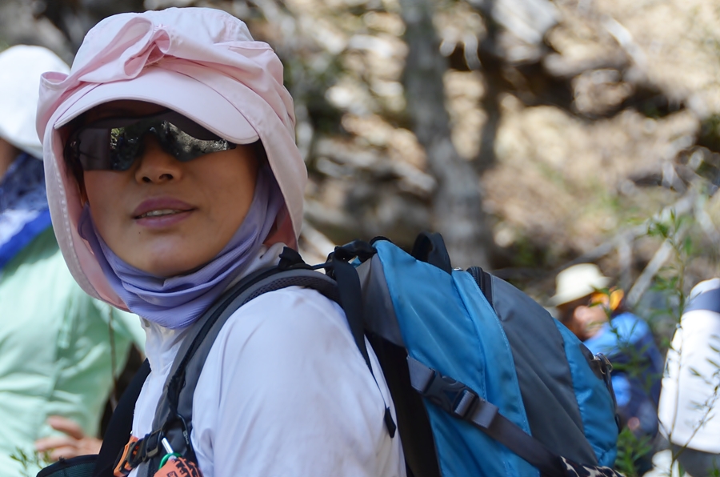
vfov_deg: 11.4
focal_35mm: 120
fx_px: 2395
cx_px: 360
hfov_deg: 17.1
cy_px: 238
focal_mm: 80
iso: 360
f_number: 5.6
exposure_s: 1/500
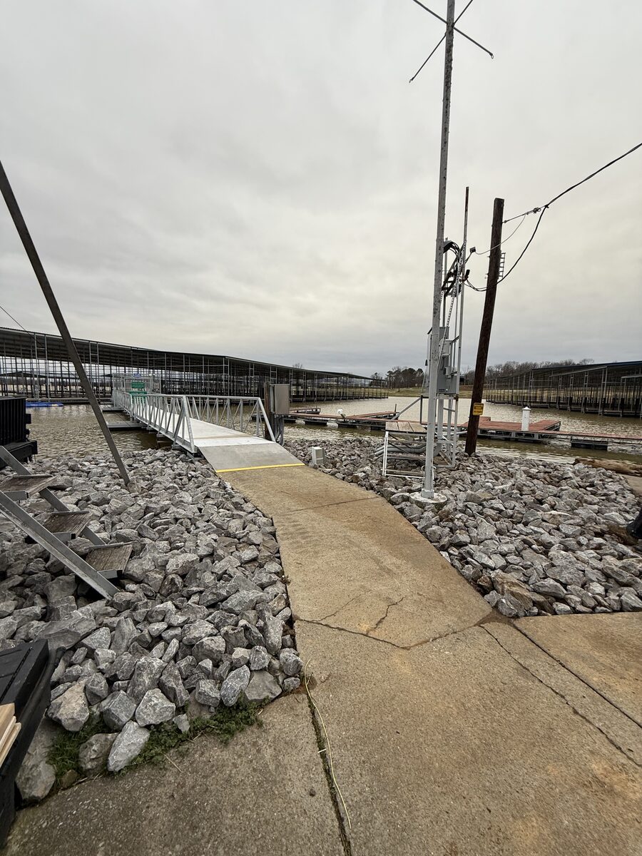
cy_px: 428
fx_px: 346
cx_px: 321
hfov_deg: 85.7
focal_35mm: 14
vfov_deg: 102.1
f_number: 2.2
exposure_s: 1/153
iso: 50
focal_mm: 2.22
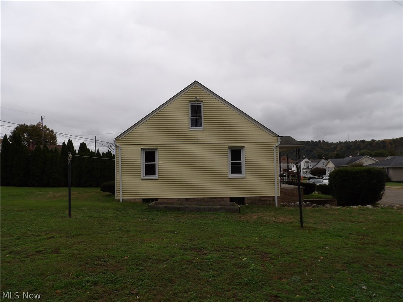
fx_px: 279
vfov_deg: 56.8
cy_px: 151
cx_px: 202
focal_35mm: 24
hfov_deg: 71.6
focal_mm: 4.3
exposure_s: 1/971
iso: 100
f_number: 3.2
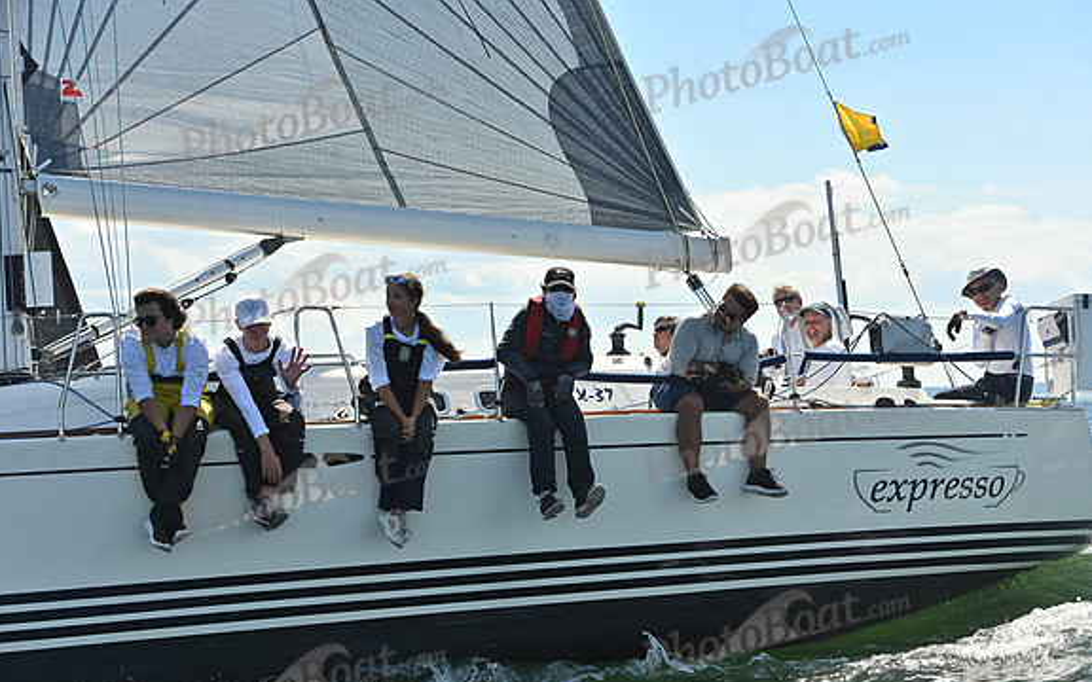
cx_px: 546
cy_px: 365
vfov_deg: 16.9
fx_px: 2292
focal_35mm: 77
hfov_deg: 26.8
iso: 250
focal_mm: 75
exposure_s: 1/1250
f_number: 6.3
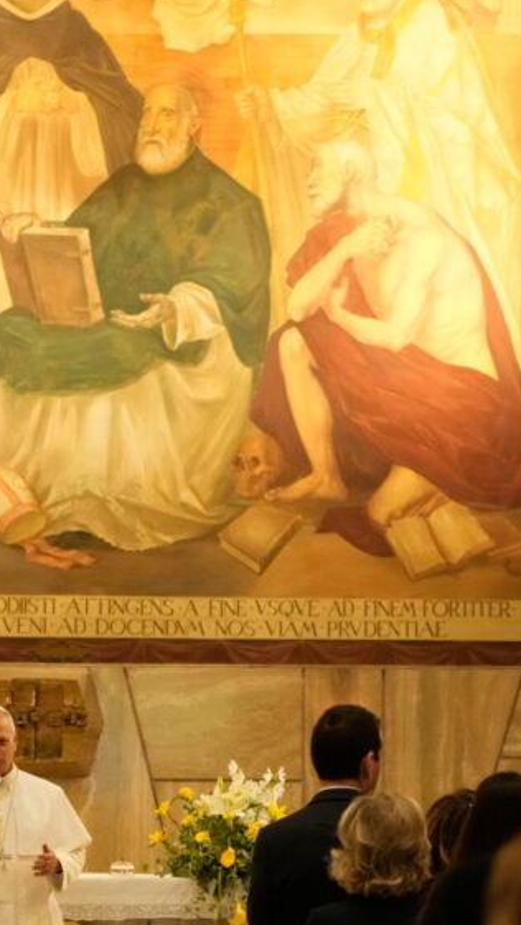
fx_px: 5496
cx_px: 96
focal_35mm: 224
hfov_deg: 5.4
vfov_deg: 9.6
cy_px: 491
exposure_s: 1/250
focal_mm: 100
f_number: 4.5
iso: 6400
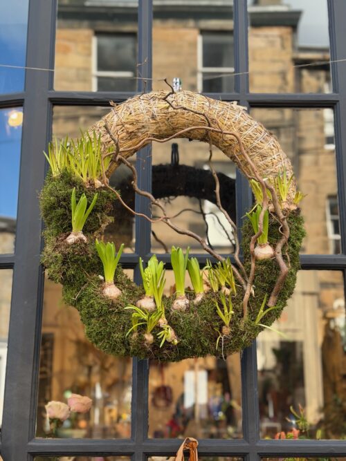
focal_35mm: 48
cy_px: 230
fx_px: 640
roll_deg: +0.8
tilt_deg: +15.7
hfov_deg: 30.3
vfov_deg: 39.7
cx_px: 173
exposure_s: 1/396
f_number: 1.78
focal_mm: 6.76
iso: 64
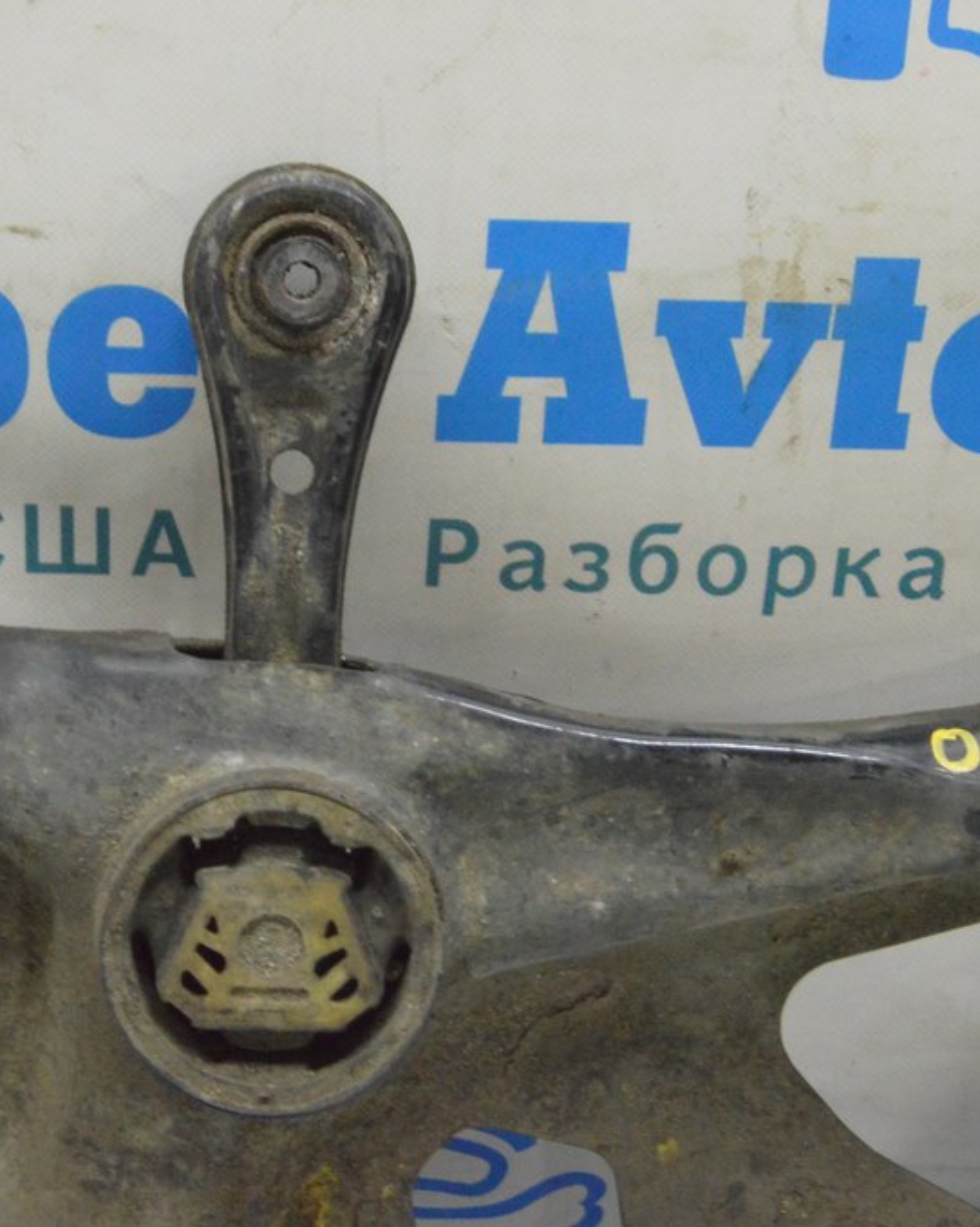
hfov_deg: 22.3
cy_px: 614
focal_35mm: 68
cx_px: 287
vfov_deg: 27.9
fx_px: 2466
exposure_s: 1/15
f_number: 20
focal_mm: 32
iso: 6400
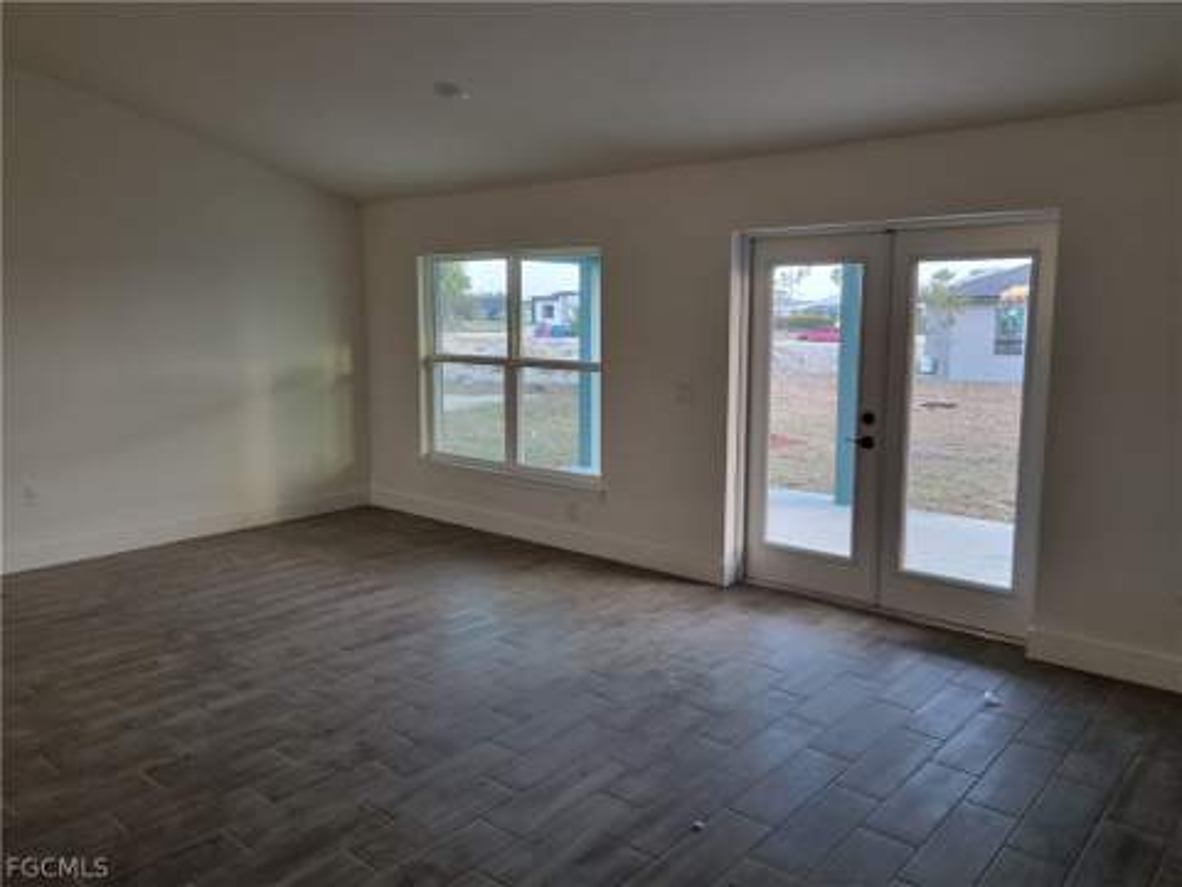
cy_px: 444
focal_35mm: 26
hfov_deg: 67.3
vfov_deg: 53.1
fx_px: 888
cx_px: 591
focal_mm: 5.4
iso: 200
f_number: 1.8
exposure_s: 1/120
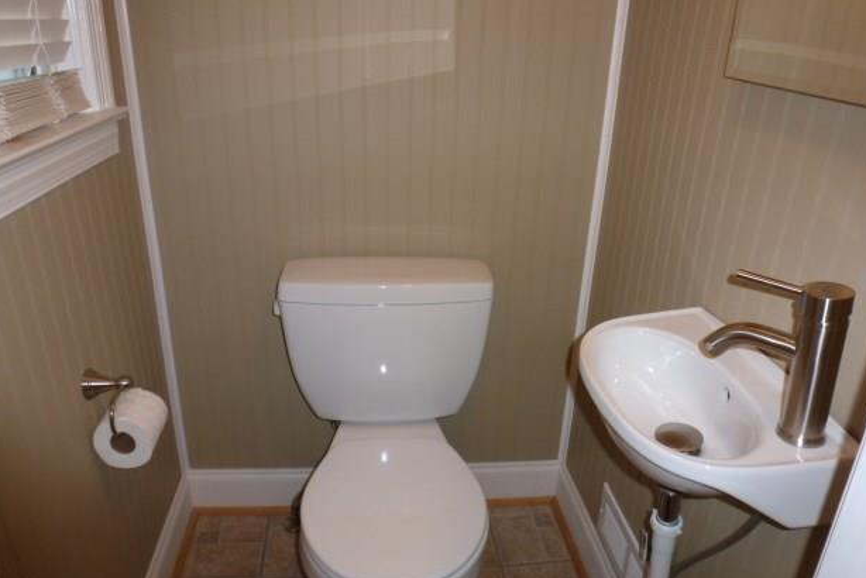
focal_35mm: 26
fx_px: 626
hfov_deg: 69.4
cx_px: 423
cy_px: 290
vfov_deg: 49.6
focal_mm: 4.3
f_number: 3.3
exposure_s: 1/60
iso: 160
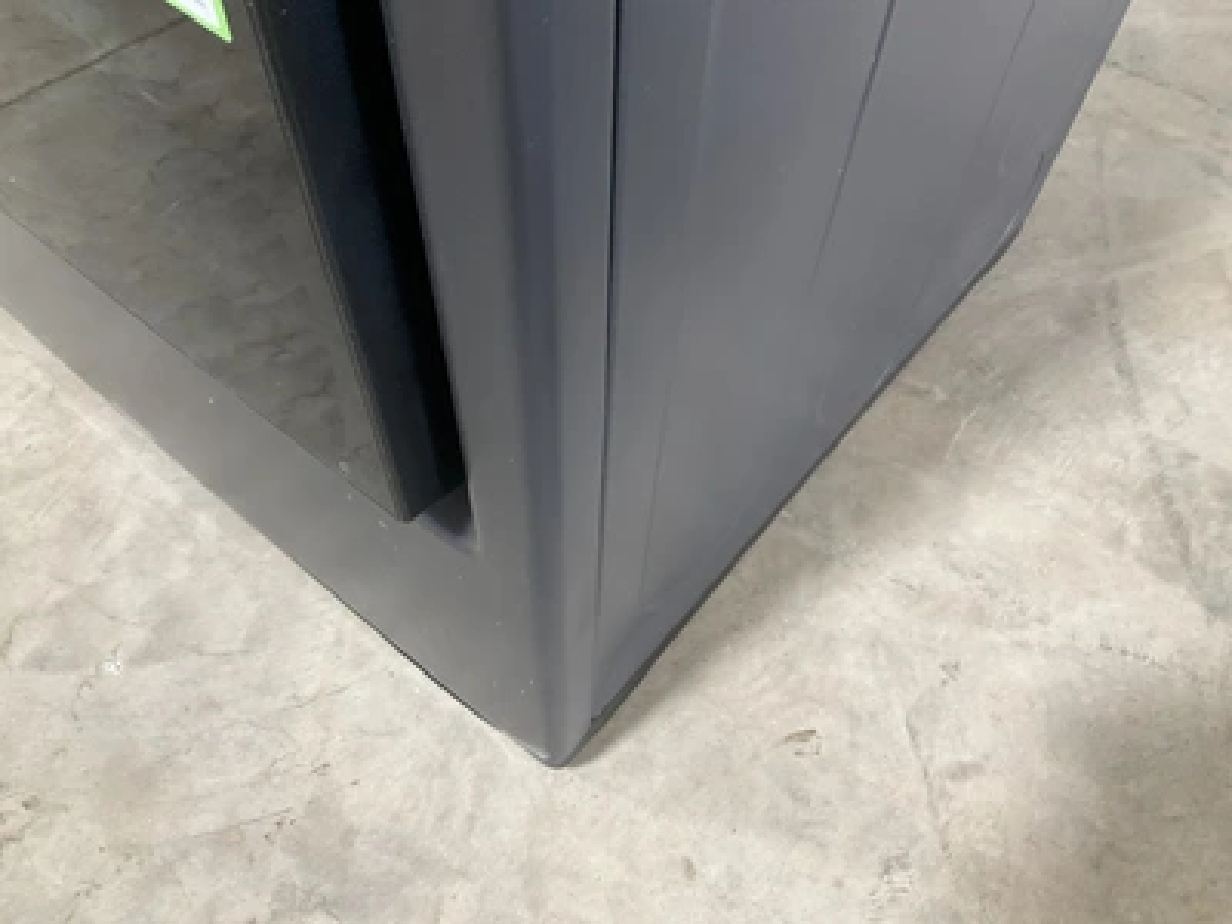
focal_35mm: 29
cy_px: 462
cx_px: 616
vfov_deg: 48.2
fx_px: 1032
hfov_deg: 61.7
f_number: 1.8
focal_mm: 3
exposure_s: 1/60
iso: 250
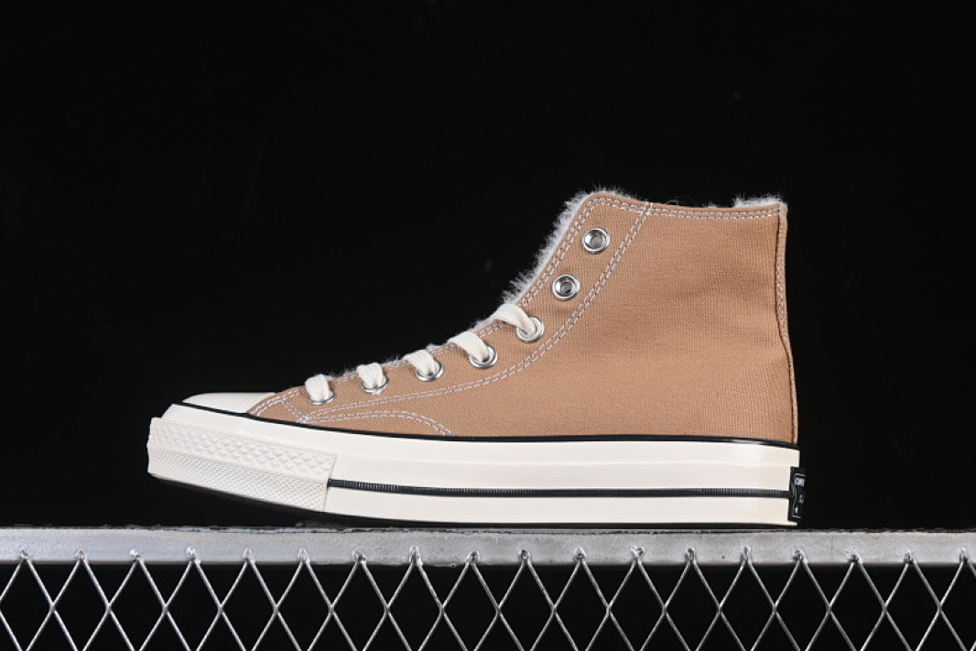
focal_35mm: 76
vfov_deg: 18.0
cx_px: 483
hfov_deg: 26.6
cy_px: 323
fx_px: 2061
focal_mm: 50
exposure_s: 1/80
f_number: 8
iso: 160
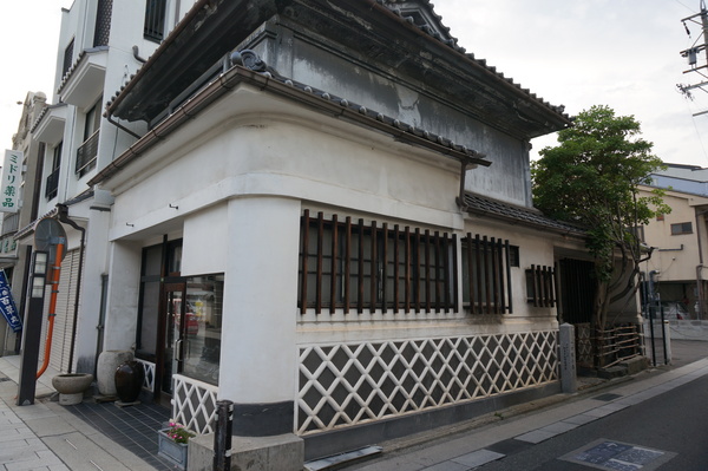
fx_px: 472
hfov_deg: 73.8
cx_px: 354
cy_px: 236
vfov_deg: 53.1
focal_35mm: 24
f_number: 6.3
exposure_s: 1/80
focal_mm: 16
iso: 100
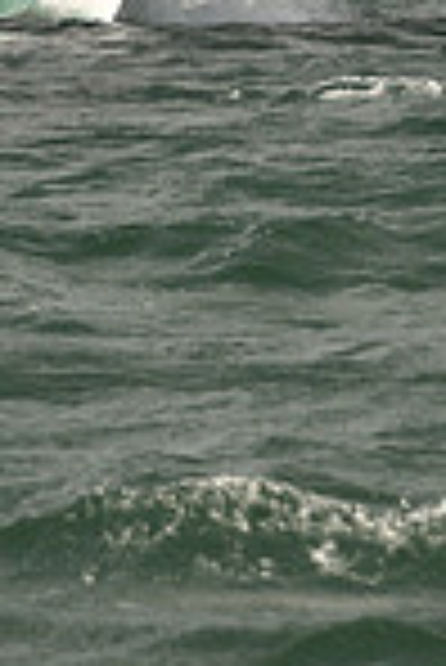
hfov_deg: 3.5
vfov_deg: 5.2
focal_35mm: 392
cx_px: 367
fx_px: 7267
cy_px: -603
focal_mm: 100
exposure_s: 1/640
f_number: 6.3
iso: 250
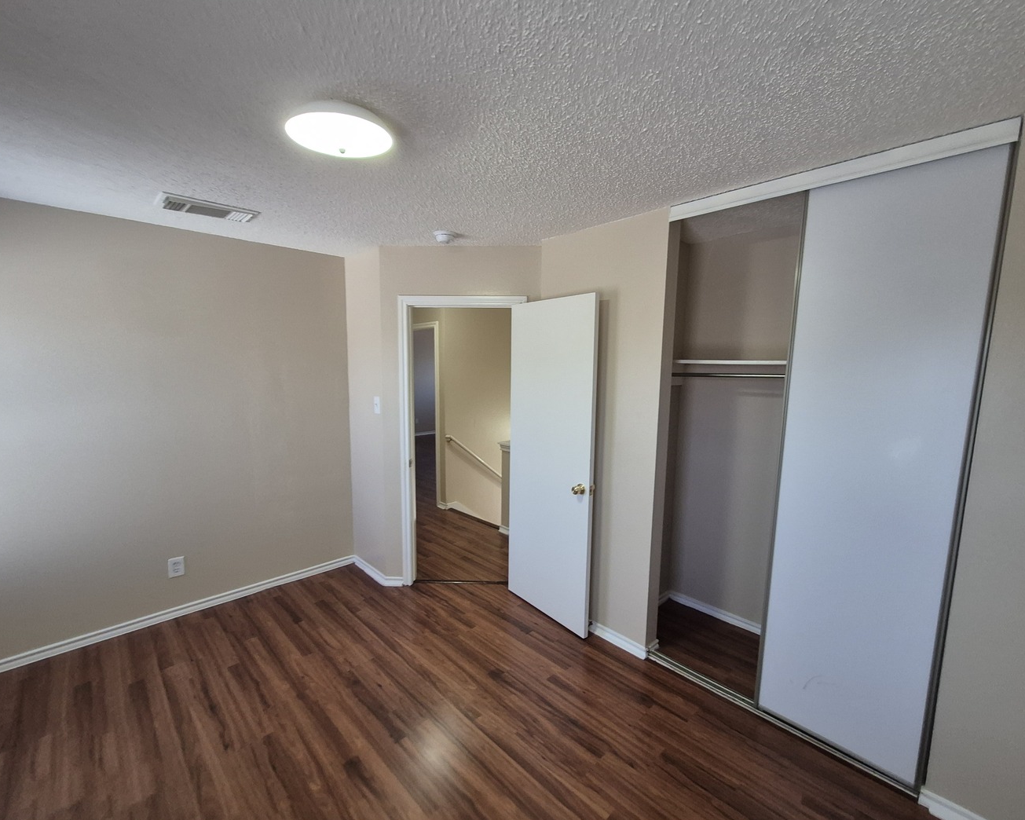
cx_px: 542
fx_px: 425
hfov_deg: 100.6
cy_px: 413
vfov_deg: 88.0
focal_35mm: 14
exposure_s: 1/60
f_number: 2.2
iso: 320
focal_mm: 1.74
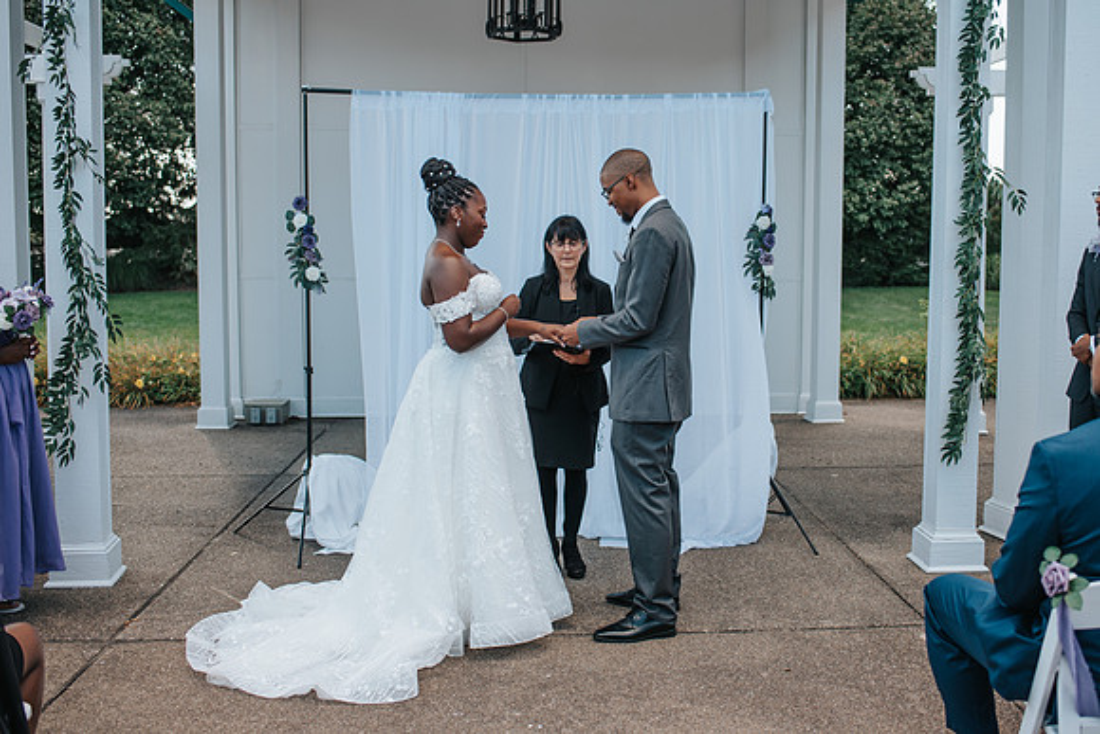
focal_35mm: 40
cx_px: 607
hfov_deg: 48.6
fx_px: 1216
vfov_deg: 33.6
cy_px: 329
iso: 100
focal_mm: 35
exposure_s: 1/640
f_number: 2.8
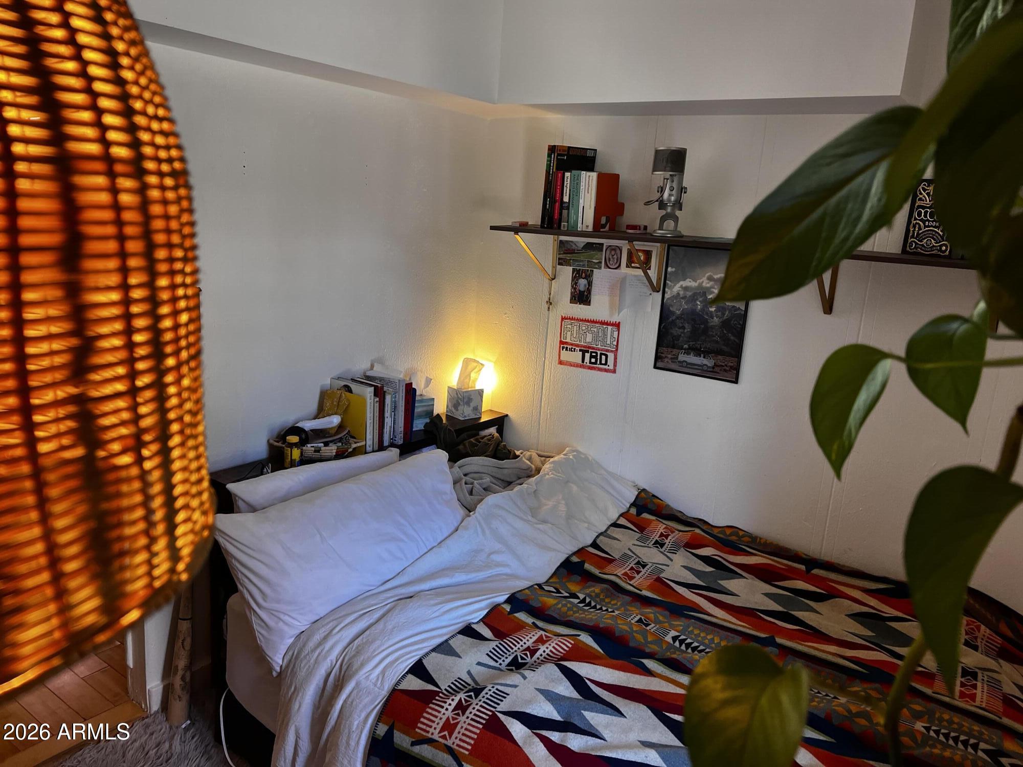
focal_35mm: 26
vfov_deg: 53.1
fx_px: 768
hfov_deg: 67.3
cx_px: 512
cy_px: 384
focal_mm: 5.7
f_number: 1.5
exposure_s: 1/120
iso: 125
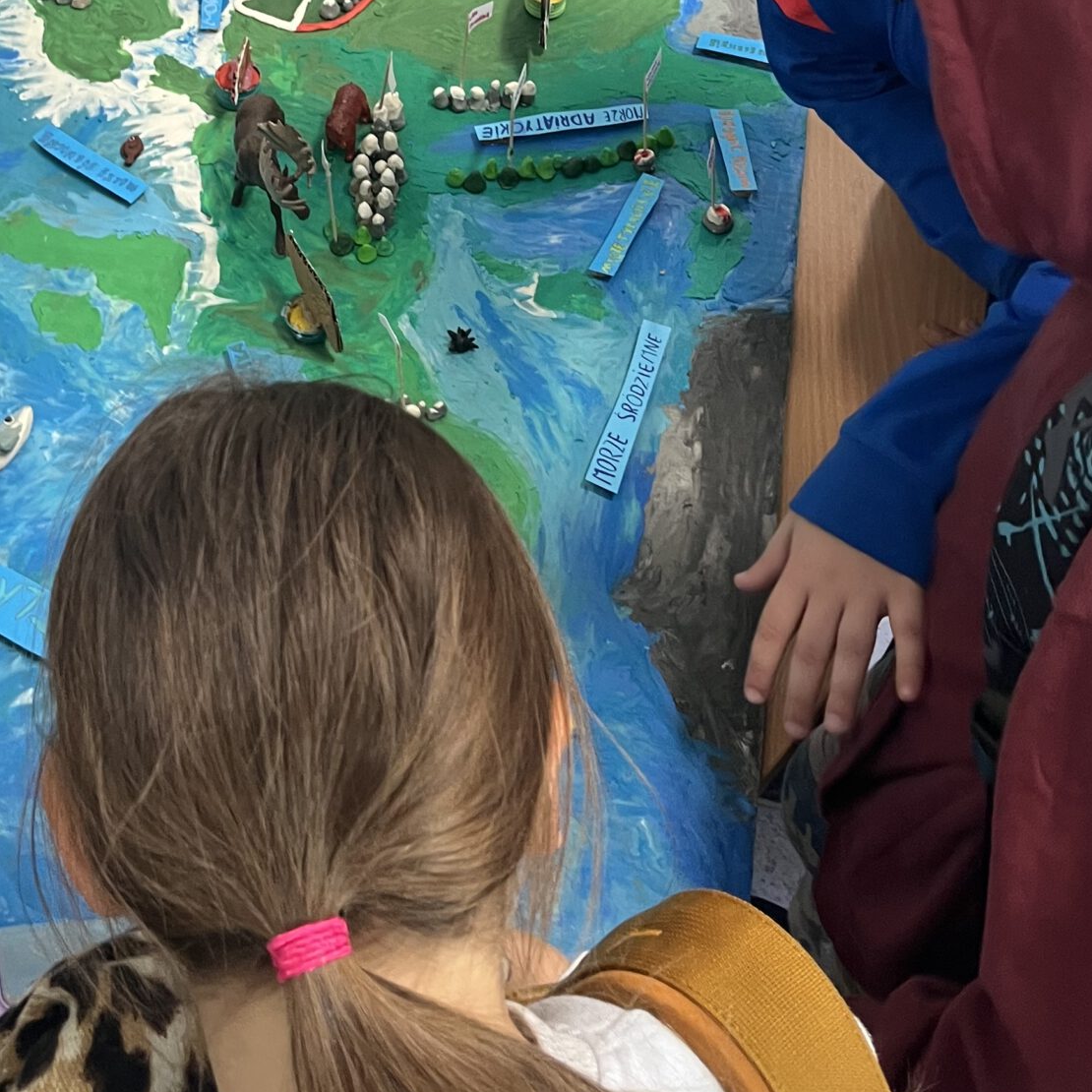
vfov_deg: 31.0
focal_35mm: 53
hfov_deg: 32.0
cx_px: 393
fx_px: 1892
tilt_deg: -48.7
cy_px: 141
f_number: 1.6
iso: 160
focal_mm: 5.1
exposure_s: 1/50
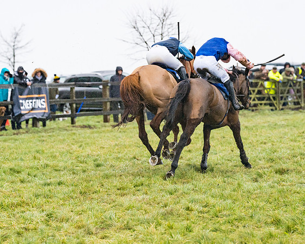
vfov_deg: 9.0
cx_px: 166
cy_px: 114
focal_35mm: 172
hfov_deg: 11.2
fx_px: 1550
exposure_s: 1/2500
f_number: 4
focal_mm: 135
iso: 1600
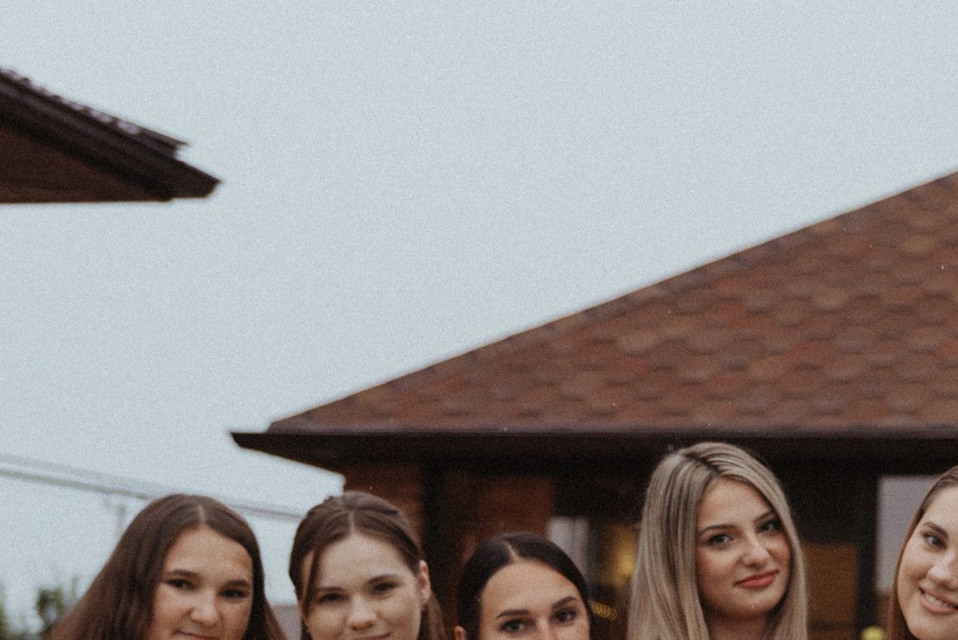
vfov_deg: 13.5
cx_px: 944
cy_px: 611
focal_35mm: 100
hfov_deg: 19.8
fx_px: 2662
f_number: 2.8
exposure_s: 1/1600
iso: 8000
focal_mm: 44
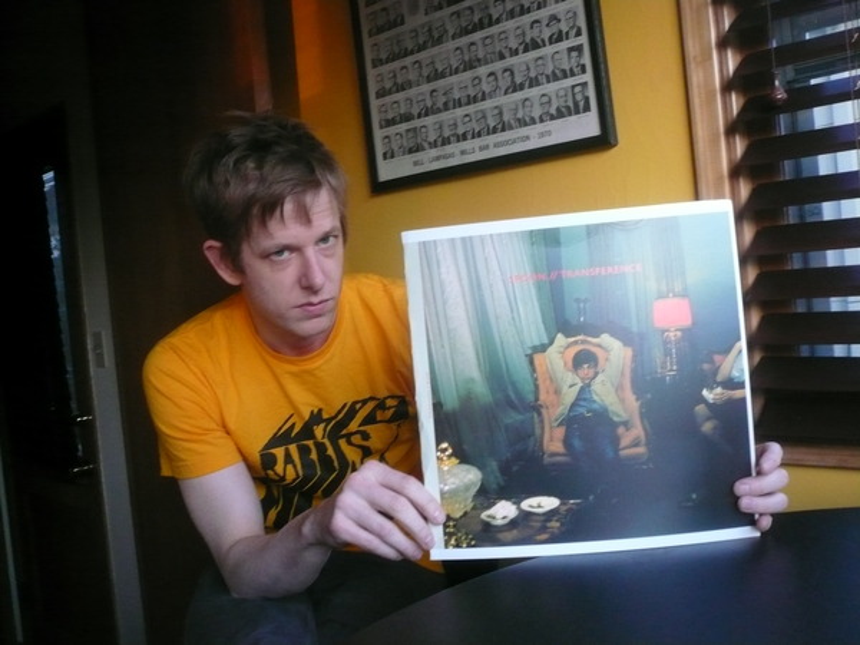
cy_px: 322
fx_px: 795
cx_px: 430
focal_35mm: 32
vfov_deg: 44.2
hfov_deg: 56.8
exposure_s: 1/30
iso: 320
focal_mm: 5.2
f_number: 2.9
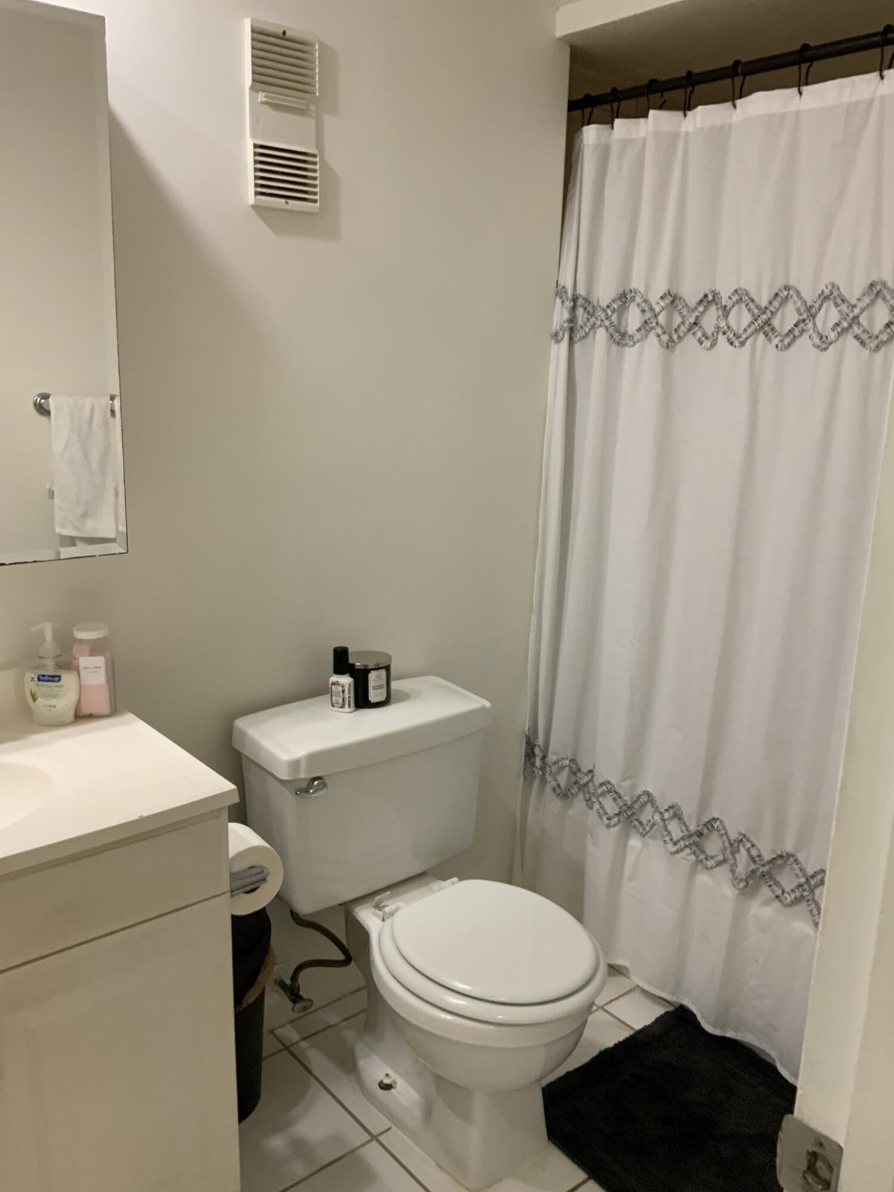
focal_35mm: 29
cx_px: 447
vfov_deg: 61.7
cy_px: 596
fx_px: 999
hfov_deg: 48.2
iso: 160
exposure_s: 1/60
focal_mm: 3
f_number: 1.8
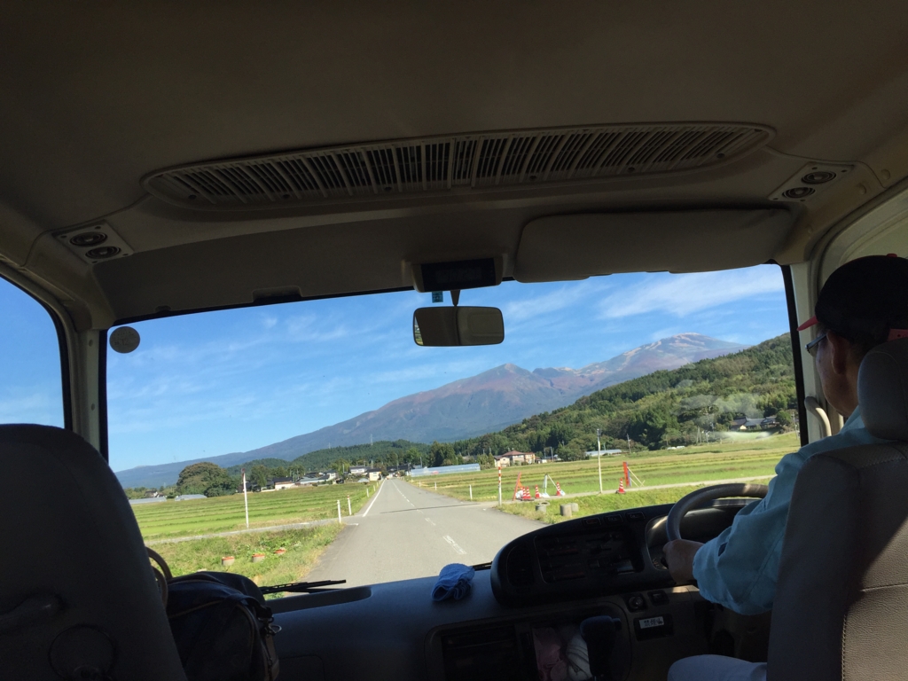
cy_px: 340
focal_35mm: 29
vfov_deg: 48.2
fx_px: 761
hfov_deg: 61.7
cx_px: 454
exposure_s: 1/1236
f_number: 2.2
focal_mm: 4.15
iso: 32
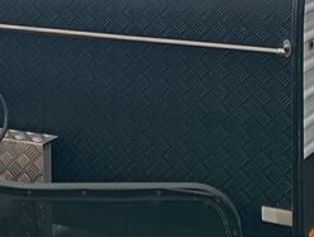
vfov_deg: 11.6
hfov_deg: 15.8
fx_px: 1127
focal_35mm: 124
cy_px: -80
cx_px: 80
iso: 123
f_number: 1.8
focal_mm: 3.98
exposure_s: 1/33.3
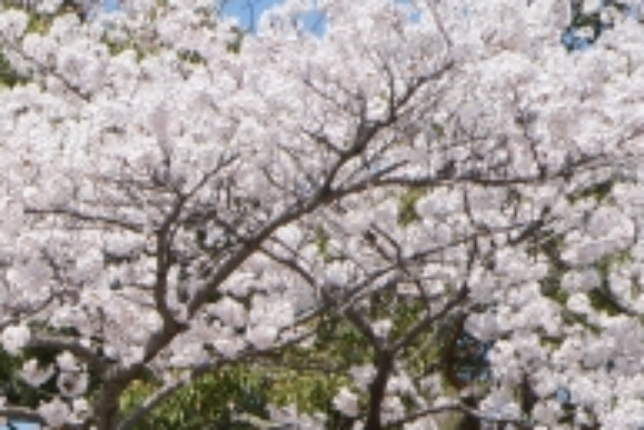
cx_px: -577
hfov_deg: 9.6
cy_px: 887
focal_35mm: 202
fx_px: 3616
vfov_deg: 6.6
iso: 200
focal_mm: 26
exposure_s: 1/640
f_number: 8
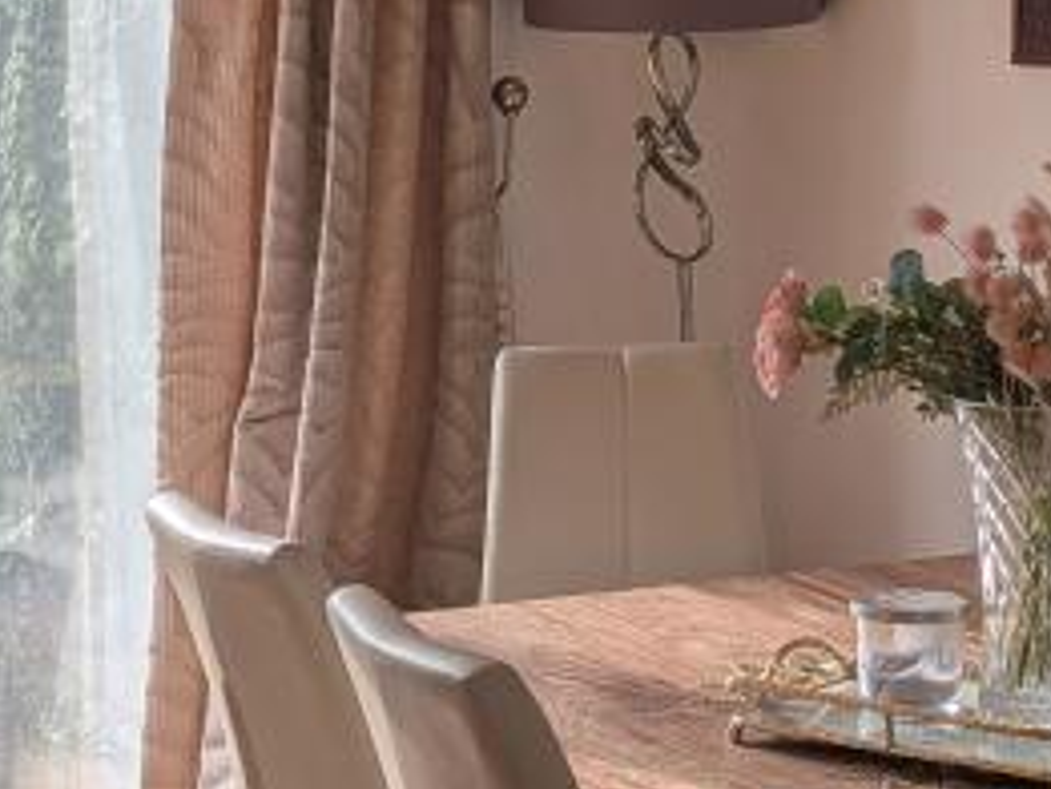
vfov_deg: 15.7
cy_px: 342
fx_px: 2855
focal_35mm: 94
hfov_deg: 20.4
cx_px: 954
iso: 27
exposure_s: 1/305
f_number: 1.7
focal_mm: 4.53
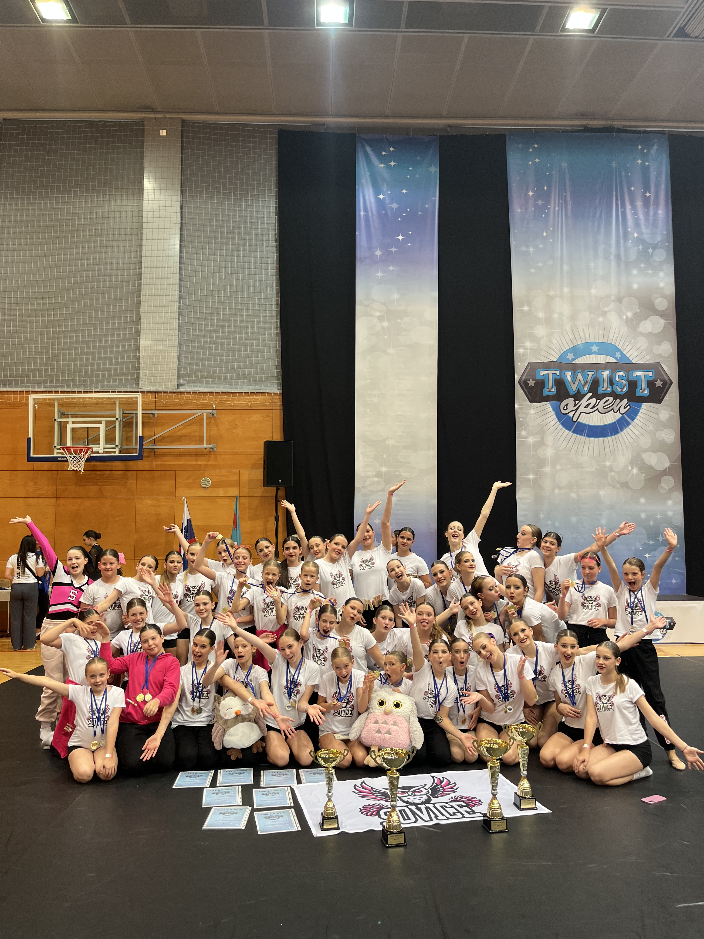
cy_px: 470
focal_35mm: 26
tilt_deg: +5.4
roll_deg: +1.1
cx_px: 352
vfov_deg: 67.3
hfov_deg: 53.1
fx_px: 705
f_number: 1.6
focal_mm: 5.1
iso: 80
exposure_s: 1/100
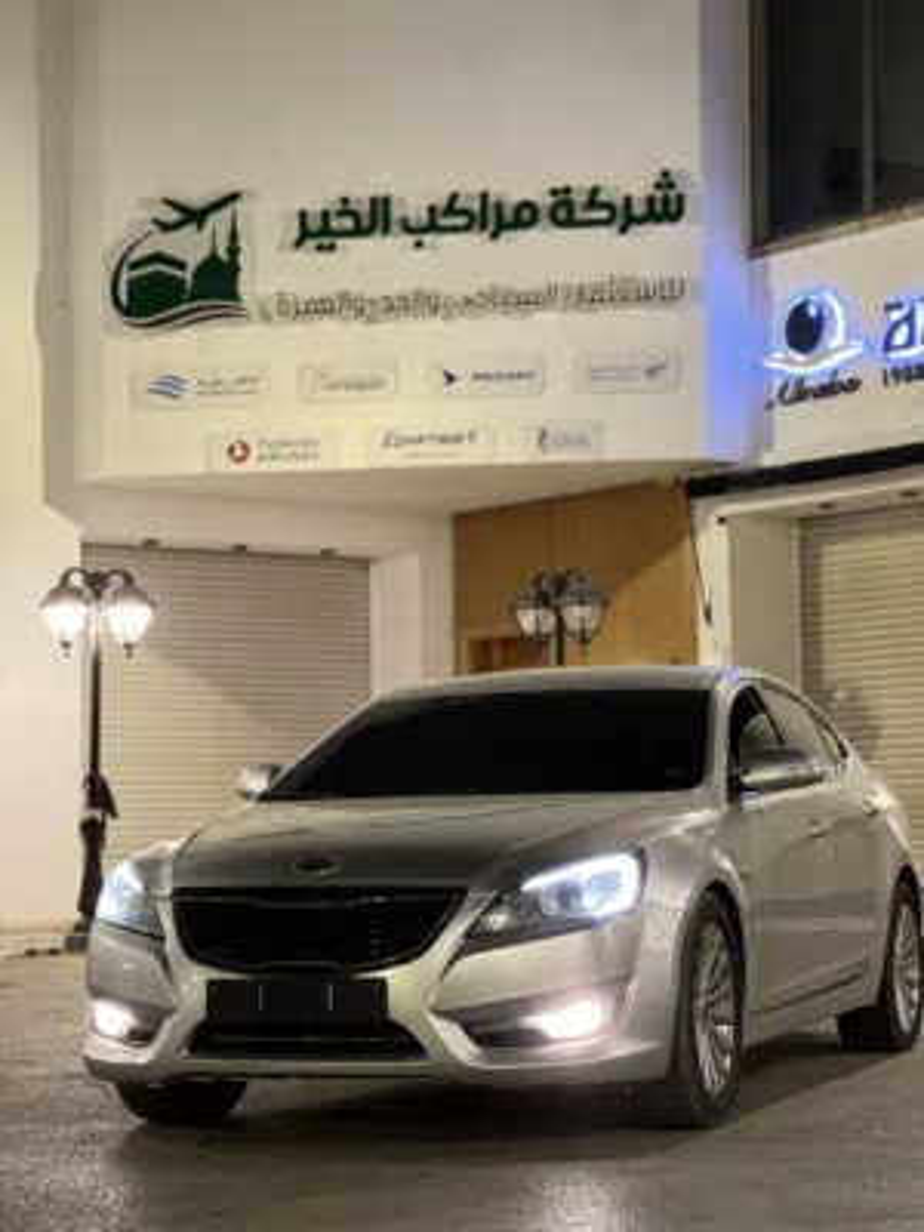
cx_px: 462
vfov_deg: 25.3
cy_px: 616
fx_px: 2740
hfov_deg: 19.1
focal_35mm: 77
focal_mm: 9
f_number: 2.8
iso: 400
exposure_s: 1/40
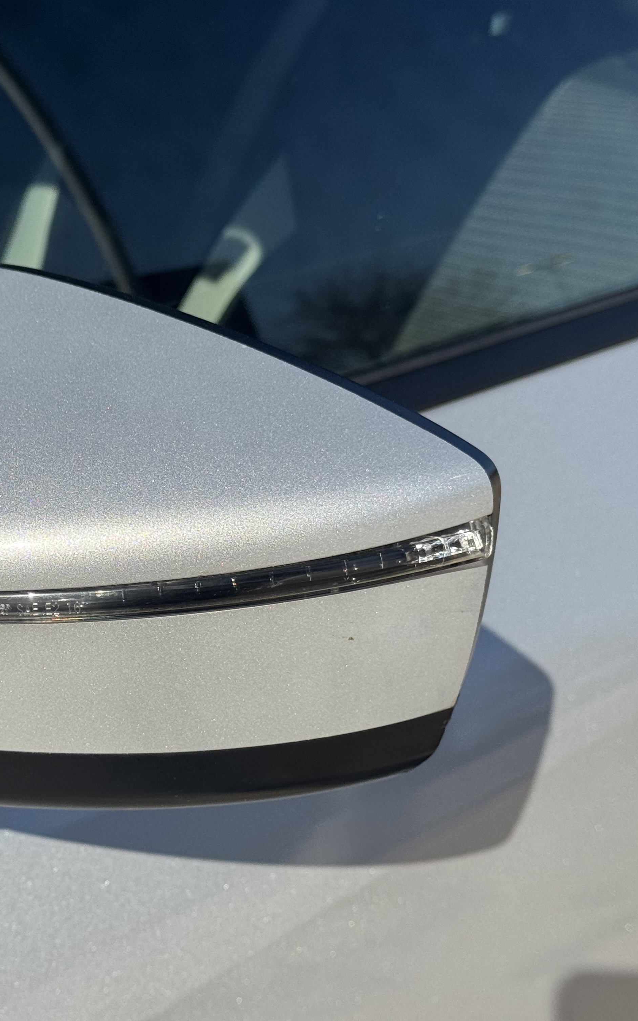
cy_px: 510
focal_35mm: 68
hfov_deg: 18.9
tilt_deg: -19.9
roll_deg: -0.8
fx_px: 1891
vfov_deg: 30.2
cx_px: 95
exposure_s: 1/7092
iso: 64
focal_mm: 6.76
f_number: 1.78
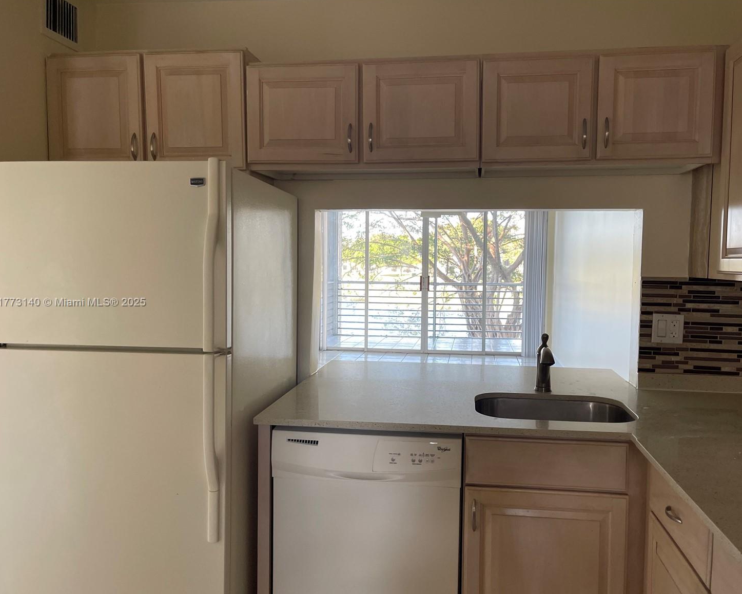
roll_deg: -0.7
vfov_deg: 53.2
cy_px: 303
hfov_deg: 64.0
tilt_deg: -3.9
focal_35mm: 27
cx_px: 392
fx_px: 593
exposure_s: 1/108
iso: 125
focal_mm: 5.1
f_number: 1.6
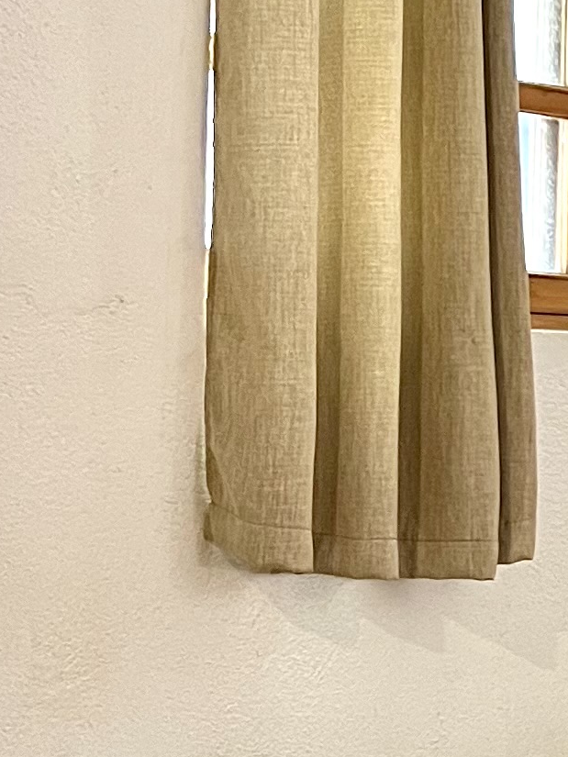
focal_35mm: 127
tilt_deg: -0.5
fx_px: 2778
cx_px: 1009
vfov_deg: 15.5
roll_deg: -1.5
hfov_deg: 10.9
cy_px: 417
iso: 250
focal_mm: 5.7
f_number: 1.5
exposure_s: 1/60
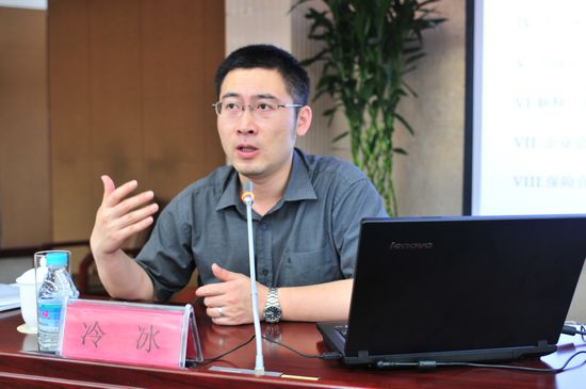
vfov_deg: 31.8
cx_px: 293
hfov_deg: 46.5
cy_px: 194
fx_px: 683
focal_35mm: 42
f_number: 2.8
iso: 320
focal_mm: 28
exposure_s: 1/13
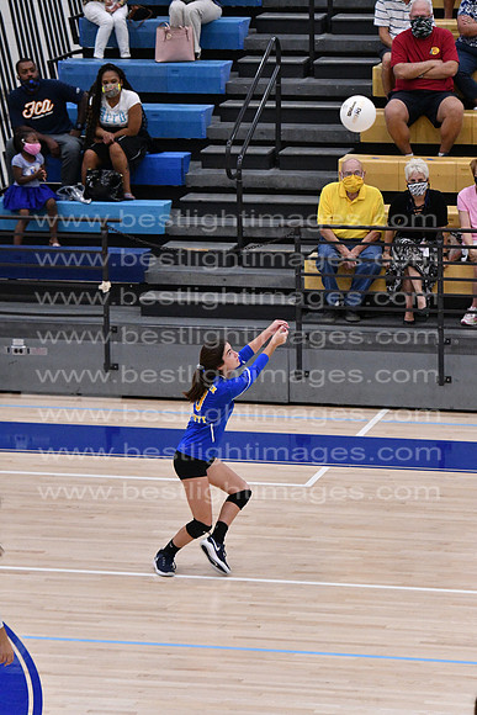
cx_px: 238
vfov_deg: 11.2
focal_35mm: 183
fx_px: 3635
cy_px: 358
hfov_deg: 7.5
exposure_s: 1/1250
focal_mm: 122
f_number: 3.2
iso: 6400
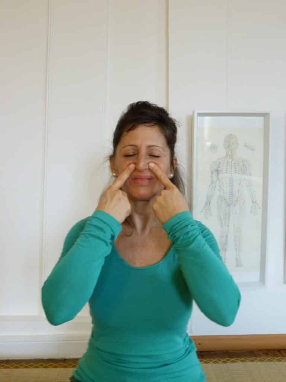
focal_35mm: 30
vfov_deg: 60.0
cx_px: 143
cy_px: 191
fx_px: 330
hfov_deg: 46.8
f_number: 5.6
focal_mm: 5.4
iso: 400
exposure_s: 1/2.5
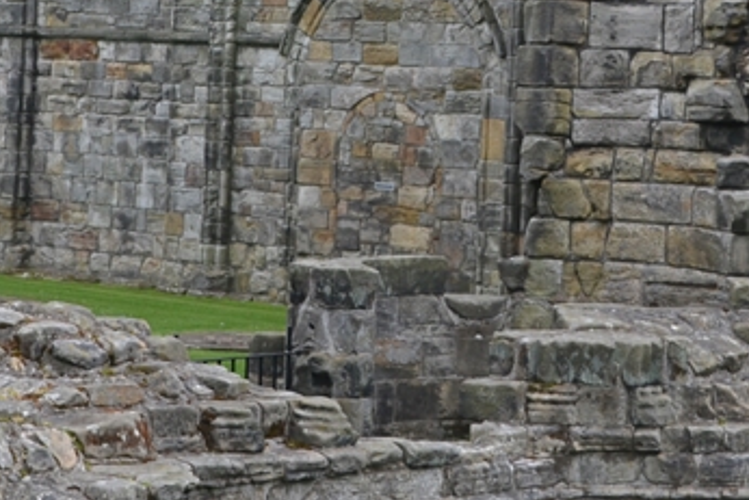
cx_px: 293
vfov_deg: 10.1
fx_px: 2800
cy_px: 26
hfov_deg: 15.2
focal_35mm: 135
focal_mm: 29
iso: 220
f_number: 5.6
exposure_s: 1/125
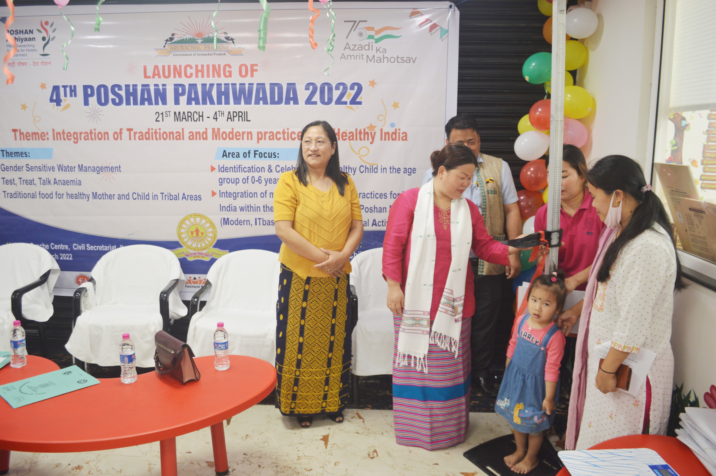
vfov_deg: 47.8
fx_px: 537
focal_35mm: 27
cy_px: 238
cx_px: 358
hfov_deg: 67.4
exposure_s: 1/50
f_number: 3.5
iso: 400
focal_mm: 18
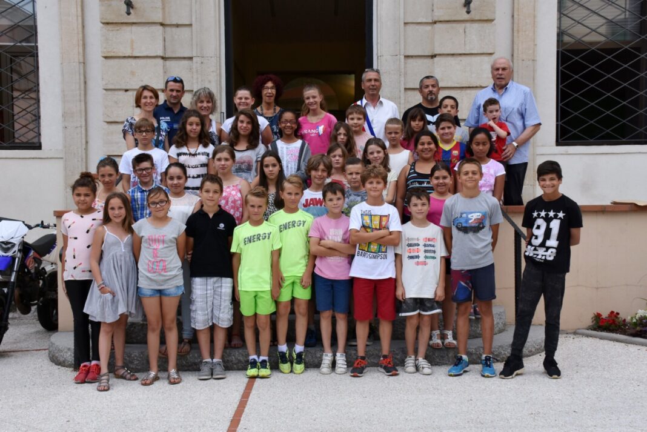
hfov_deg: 43.6
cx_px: 324
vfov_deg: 29.9
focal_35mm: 45
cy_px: 216
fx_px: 809
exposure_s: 1/500
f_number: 8
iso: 640
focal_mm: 30
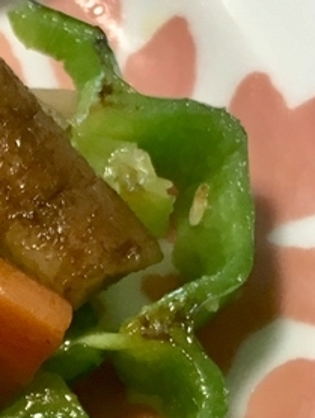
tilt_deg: -60.6
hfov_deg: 11.2
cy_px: 450
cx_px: -229
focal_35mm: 125
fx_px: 1514
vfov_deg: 15.4
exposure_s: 1/30
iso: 64
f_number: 2.2
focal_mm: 4.15
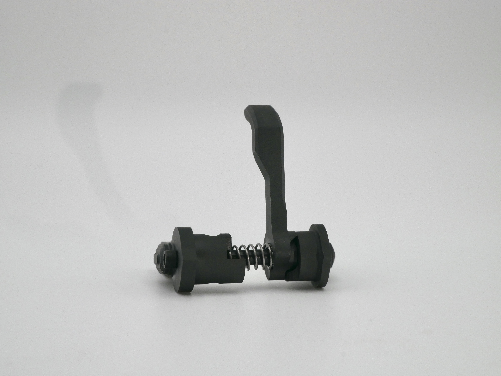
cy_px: 188
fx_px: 1245
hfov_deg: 22.7
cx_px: 250
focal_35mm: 86
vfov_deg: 17.2
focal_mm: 43
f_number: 6.3
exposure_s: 1/50
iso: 800
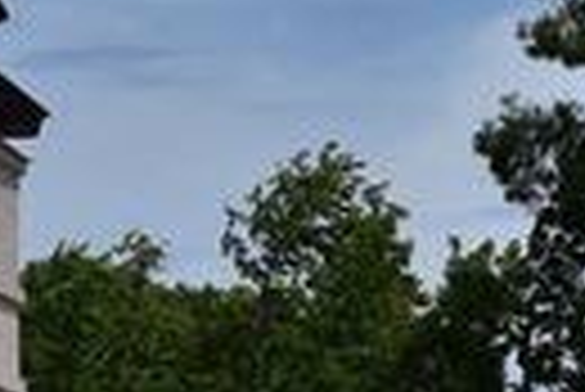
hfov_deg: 10.5
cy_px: 572
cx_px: 720
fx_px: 3123
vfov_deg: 7.1
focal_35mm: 192
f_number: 11
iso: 200
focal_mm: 26
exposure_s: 1/640
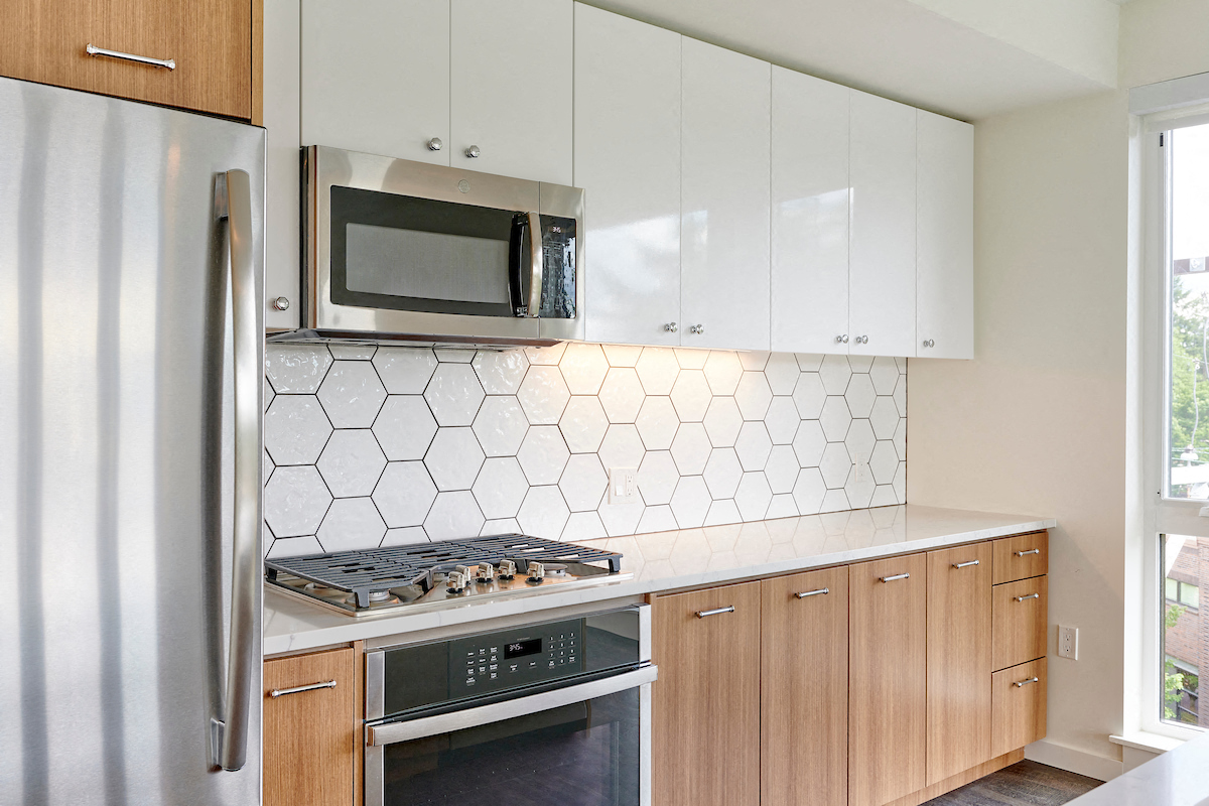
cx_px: 604
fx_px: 1007
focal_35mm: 30
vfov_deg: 43.6
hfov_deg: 61.9
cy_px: 403
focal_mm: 30
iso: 100
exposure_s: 1/15
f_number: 8
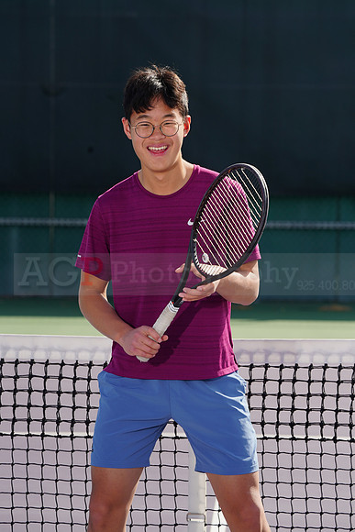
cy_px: 266
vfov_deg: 9.0
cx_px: 178
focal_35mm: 229
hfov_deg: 6.0
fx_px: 3385
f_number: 9
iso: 100
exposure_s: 1/200
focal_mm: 229
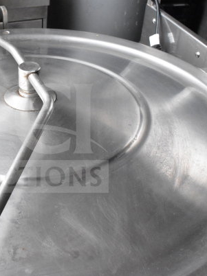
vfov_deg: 35.1
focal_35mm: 55
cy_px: 138
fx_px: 437
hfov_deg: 26.0
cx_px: 31
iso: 6400
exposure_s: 1/800
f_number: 14
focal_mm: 25
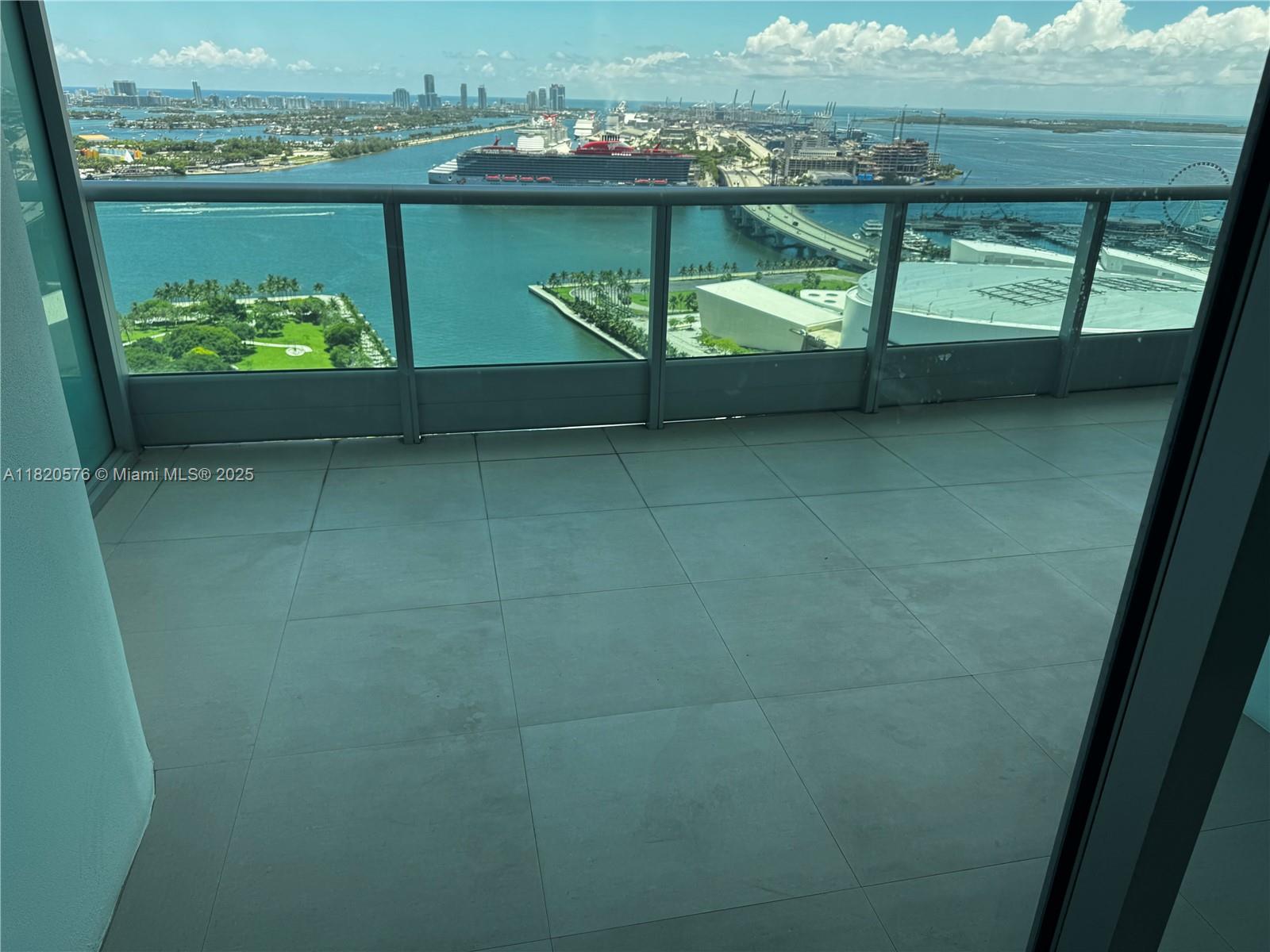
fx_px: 881
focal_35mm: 24
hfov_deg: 71.6
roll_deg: -0.4
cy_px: 476
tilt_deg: -23.8
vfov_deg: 56.8
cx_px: 635
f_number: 1.78
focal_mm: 6.76
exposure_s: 1/1131
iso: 80
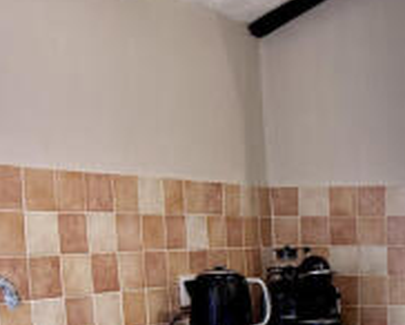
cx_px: 591
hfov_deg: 21.6
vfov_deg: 20.2
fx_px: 900
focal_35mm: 75
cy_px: 275
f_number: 1.78
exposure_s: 1/50
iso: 160
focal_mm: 6.76
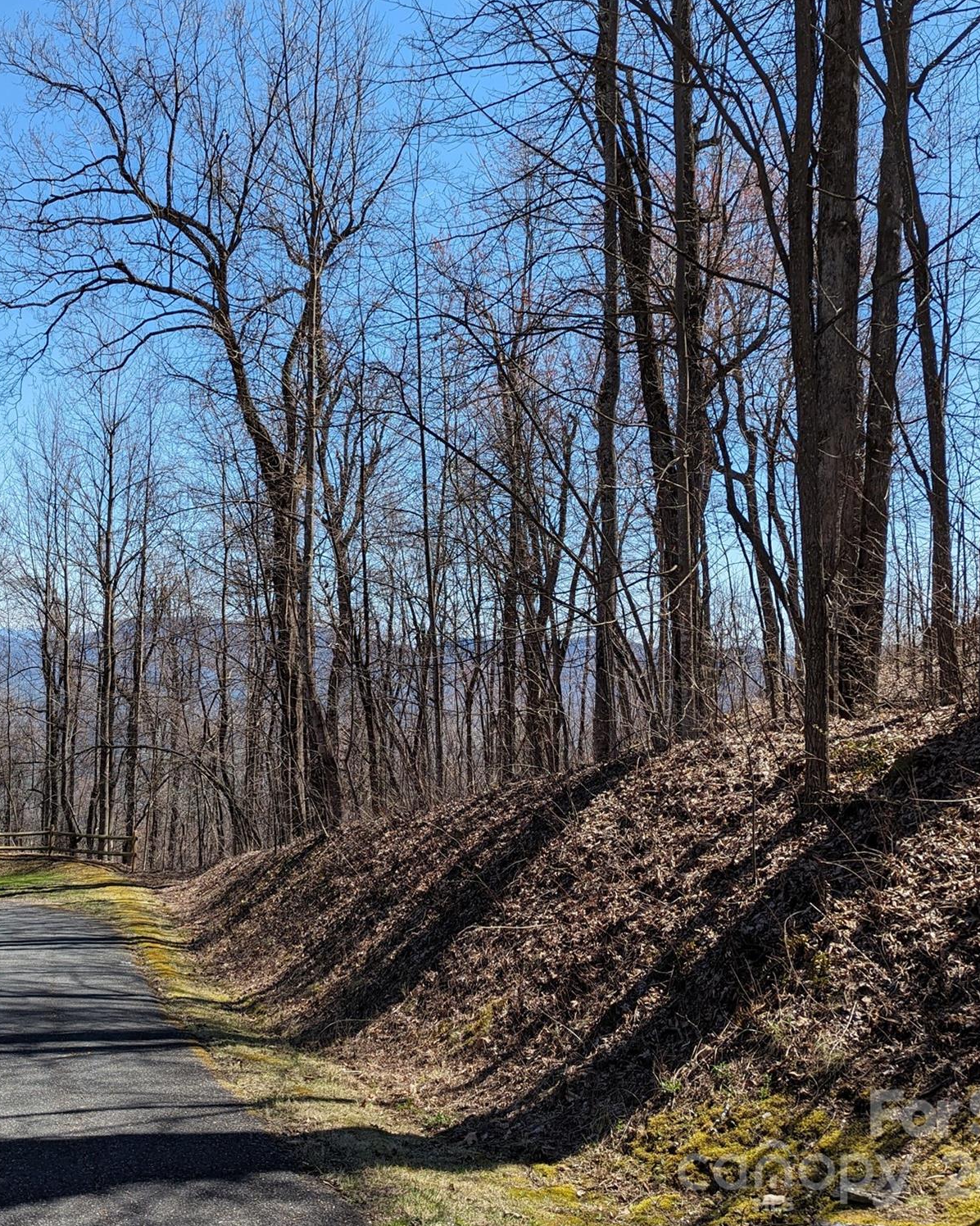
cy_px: 614
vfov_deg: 55.7
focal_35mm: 32
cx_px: 303
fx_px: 1161
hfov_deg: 44.9
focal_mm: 6.81
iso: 43
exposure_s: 1/1258
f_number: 1.85
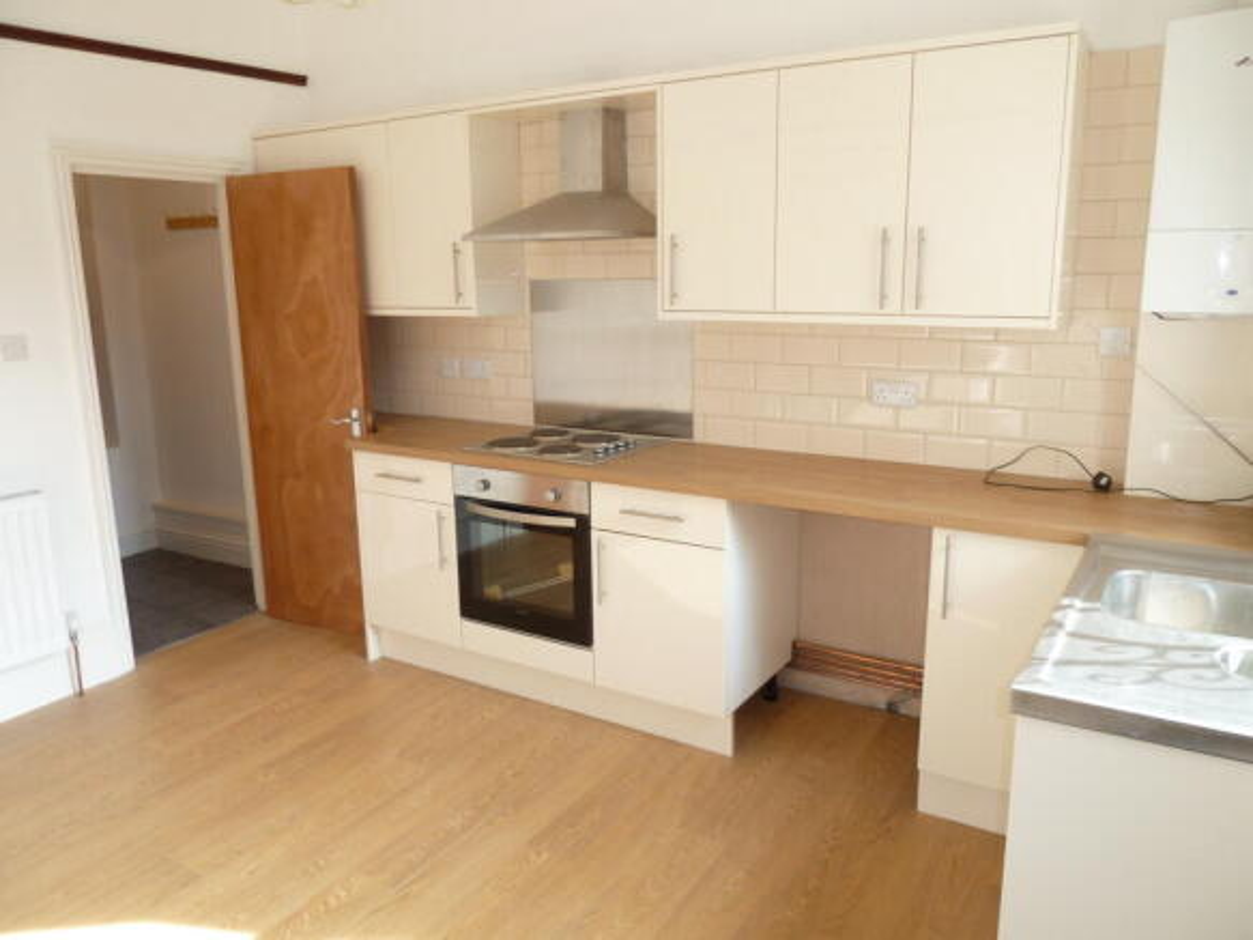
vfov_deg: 54.9
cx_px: 626
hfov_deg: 69.4
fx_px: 905
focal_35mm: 25
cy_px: 470
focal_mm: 4.1
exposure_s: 1/30
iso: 100
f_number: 3.3
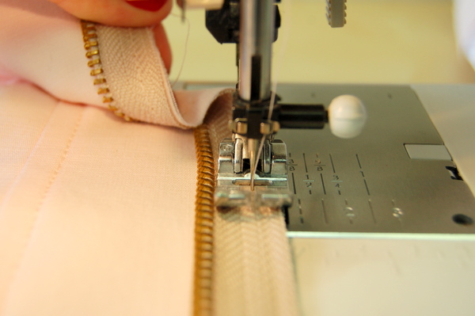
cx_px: 238
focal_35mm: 45
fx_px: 593
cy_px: 158
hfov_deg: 43.6
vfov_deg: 29.8
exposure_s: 1/100
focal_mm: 30
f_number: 5
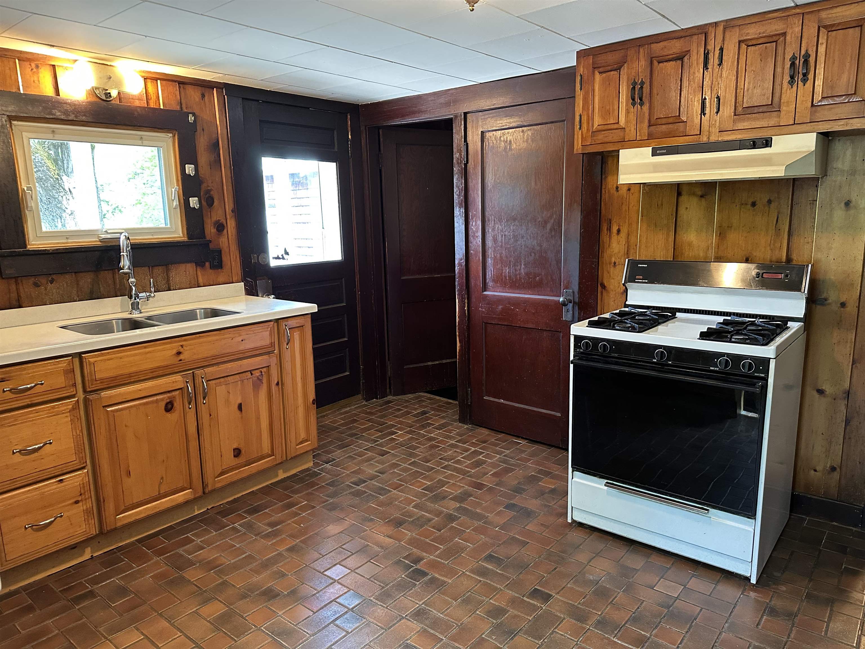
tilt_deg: -11.0
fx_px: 600
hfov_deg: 71.6
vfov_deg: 56.8
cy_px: 324
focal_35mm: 24
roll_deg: +1.5
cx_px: 432
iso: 500
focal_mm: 6.86
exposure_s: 1/60
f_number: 1.78
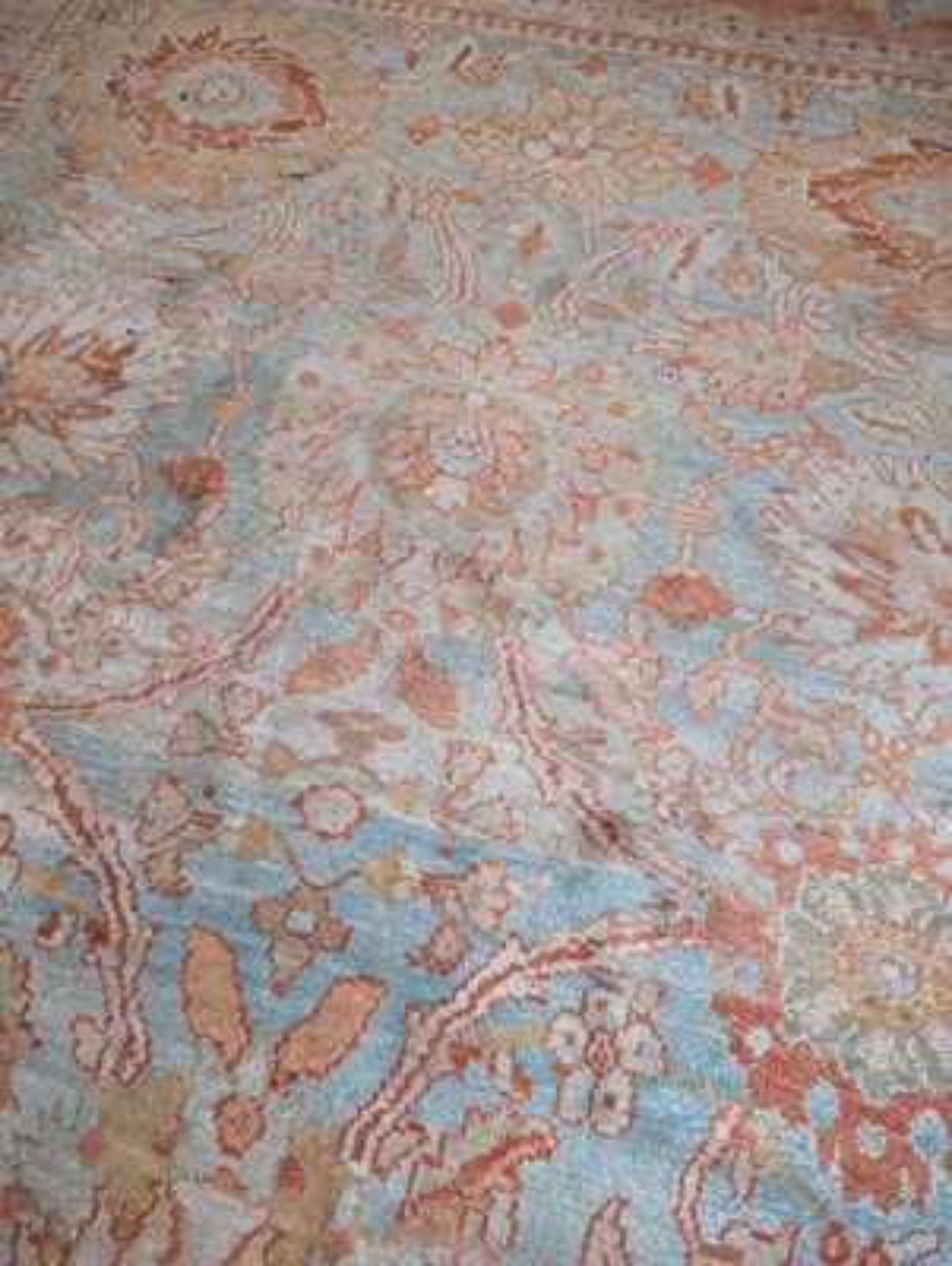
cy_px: 633
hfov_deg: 56.9
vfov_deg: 71.5
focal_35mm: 24
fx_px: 878
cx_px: 476
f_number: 1.85
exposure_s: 1/55
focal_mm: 6.81
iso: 3343
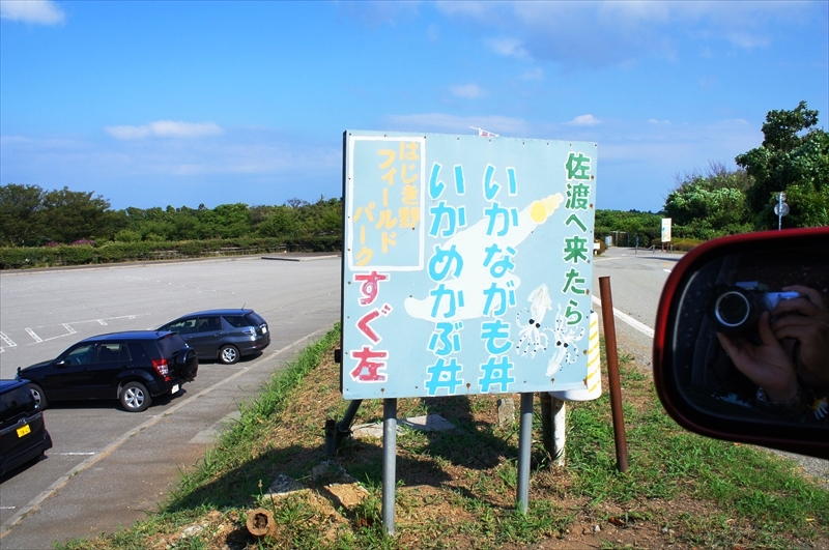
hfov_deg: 62.0
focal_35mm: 30
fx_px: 690
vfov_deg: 43.5
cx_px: 414
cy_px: 275
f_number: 13
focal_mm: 20
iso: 200
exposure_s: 1/200
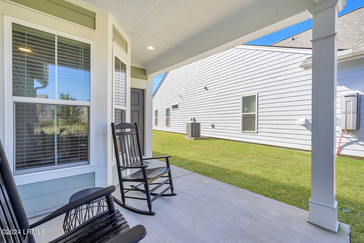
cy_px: 122
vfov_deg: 73.7
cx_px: 182
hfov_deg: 96.7
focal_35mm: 16
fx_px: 162
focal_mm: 16
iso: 320
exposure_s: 1/320
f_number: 9
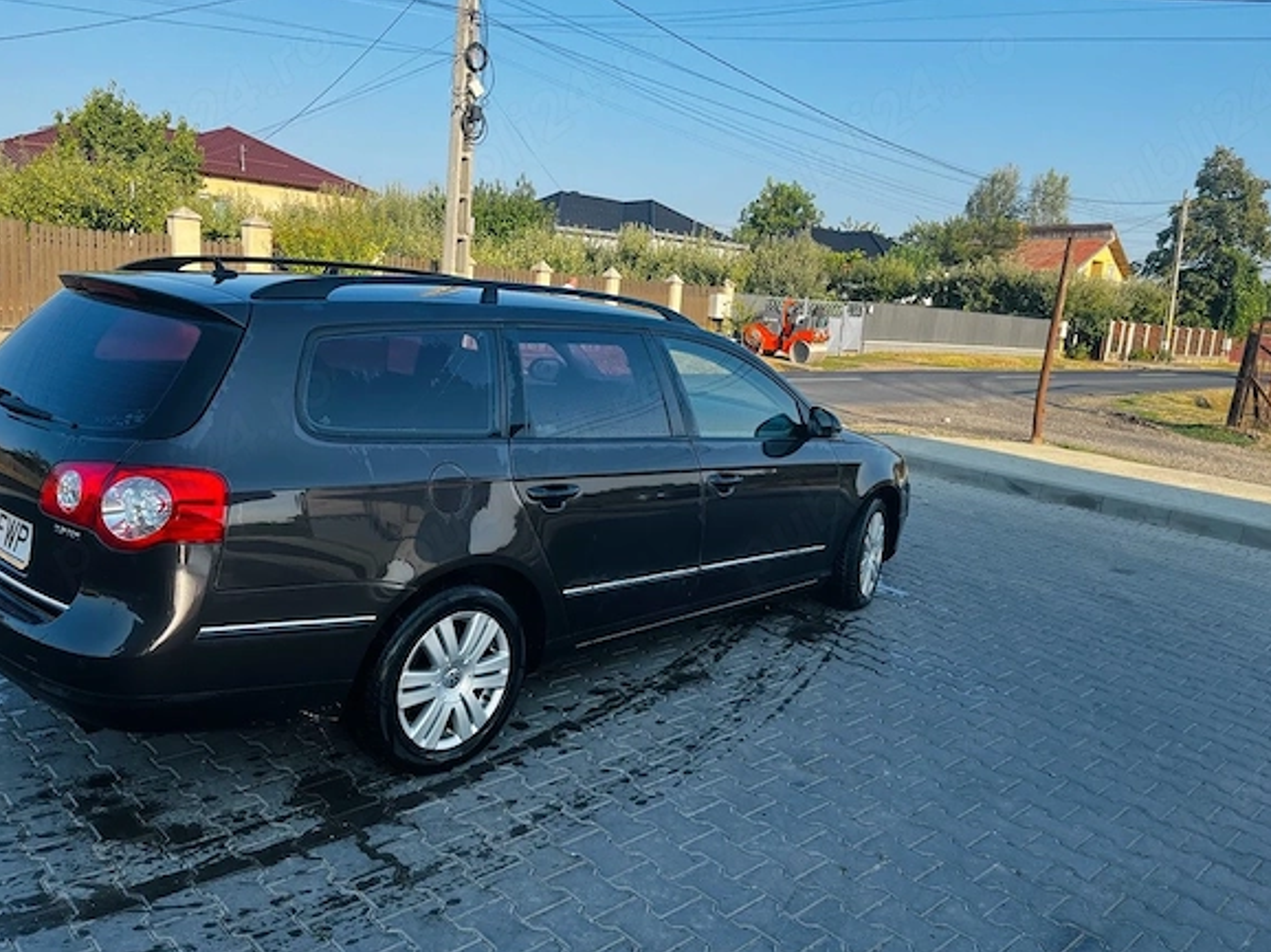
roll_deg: -3.0
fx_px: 991
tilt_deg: -10.4
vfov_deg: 51.3
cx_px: 620
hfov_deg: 65.3
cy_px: 484
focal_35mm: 27
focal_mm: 5.1
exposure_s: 1/983
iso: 50
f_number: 1.6
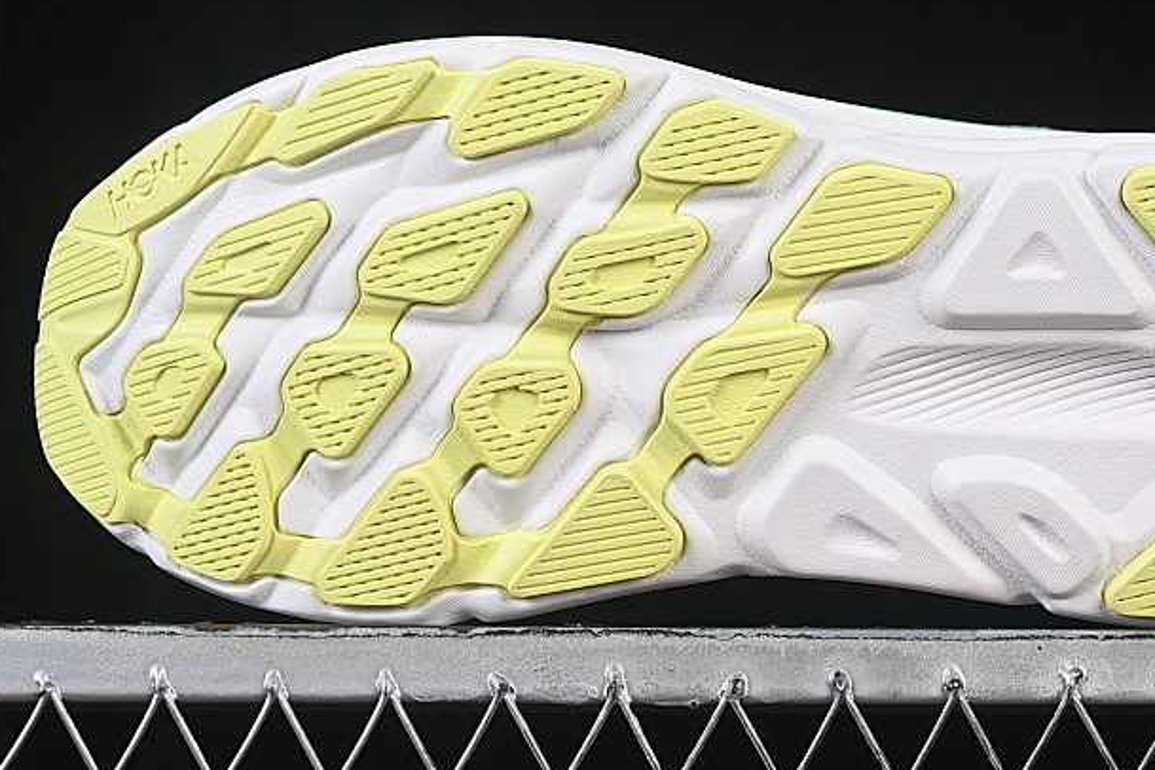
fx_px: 4267
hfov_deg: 15.4
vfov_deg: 10.3
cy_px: 201
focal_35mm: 133
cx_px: 742
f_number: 8
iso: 160
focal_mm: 50
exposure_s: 1/80
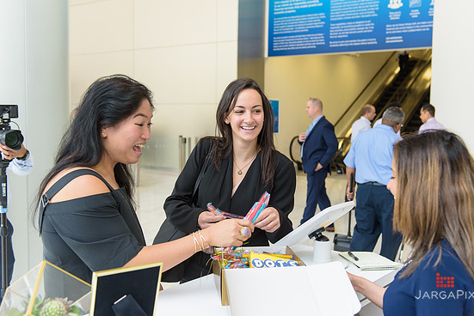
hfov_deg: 48.4
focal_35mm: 40
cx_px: 248
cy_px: 152
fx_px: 527
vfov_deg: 33.4
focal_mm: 38
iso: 640
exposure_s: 1/250
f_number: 3.2
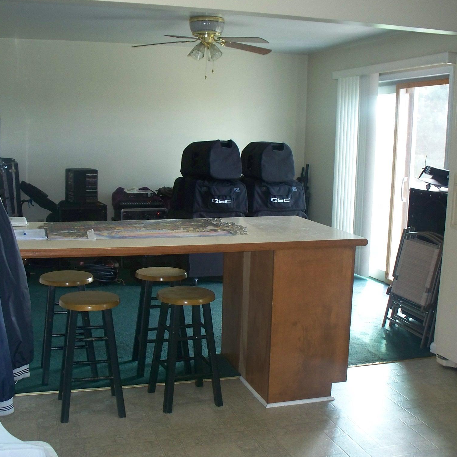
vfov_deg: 39.2
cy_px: 228
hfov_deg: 39.2
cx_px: 224
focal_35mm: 43
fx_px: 642
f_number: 2.8
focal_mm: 7.54
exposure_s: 1/40
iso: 200
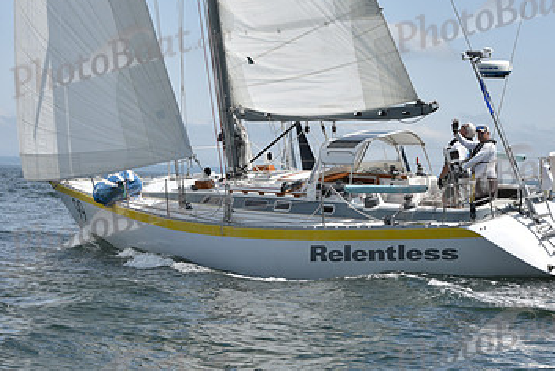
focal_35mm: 115
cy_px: 117
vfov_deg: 11.9
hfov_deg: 17.8
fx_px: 1774
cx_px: 314
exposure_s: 1/800
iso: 200
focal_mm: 70
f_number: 9
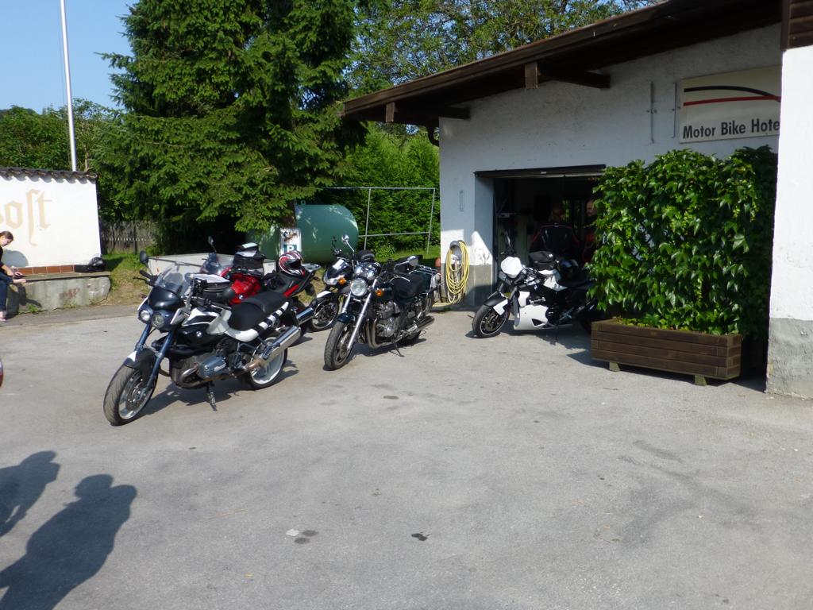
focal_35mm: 30
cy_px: 305
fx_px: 705
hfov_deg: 60.0
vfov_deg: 46.8
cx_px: 406
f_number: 3.6
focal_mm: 5.4
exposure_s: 1/800
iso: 100
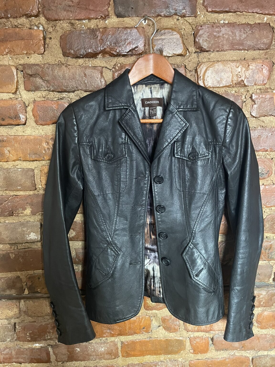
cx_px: 138
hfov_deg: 53.1
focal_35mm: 26
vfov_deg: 67.3
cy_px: 184
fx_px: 275
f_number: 1.6
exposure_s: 1/40
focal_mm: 4.2
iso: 640
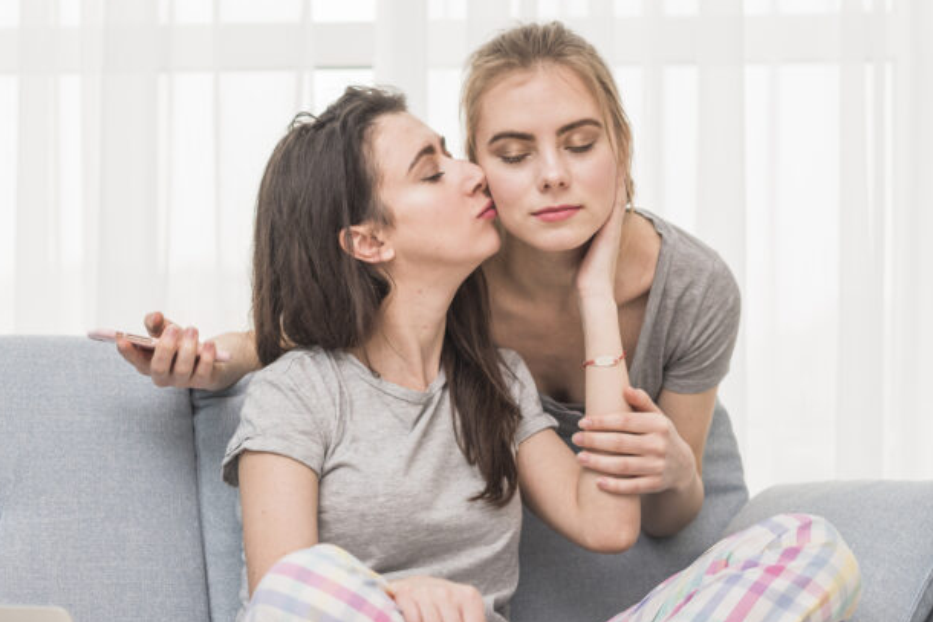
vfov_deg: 16.3
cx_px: 286
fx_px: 2177
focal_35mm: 84
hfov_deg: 24.0
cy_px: 368
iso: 320
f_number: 3.2
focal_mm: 50
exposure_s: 1/160
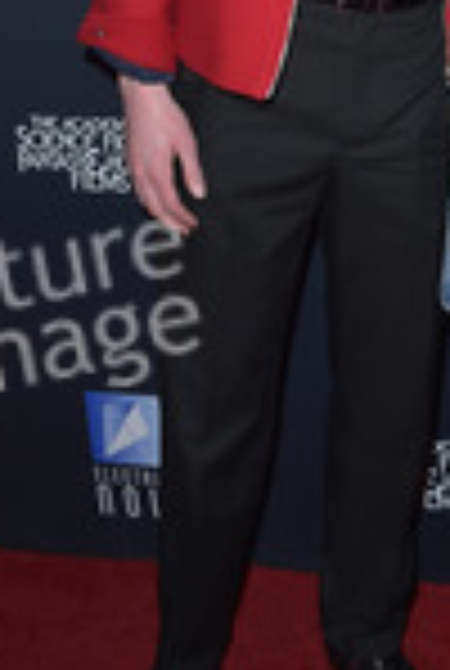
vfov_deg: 26.3
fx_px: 1400
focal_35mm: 75
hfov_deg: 17.8
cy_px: 103
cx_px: 461
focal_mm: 28
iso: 250
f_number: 6.3
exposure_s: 1/250
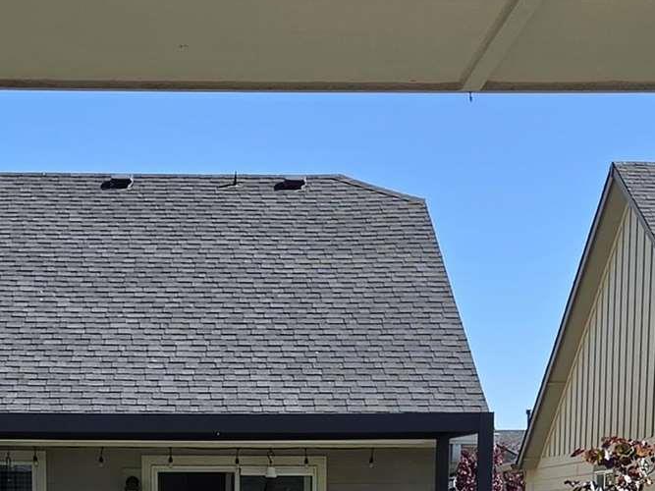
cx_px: 267
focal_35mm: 106
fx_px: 2005
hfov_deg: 18.5
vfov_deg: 13.2
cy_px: 743
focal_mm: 5.4
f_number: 1.8
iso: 80
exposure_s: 1/3067
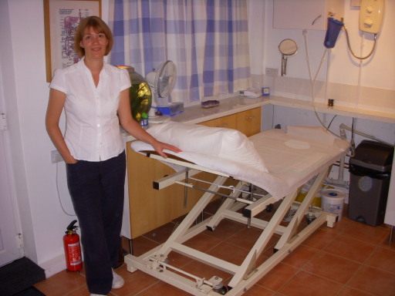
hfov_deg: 49.0
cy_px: 148
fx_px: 434
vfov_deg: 37.7
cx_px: 198
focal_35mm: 38
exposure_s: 1/50
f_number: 3.3
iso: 160
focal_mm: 6.3
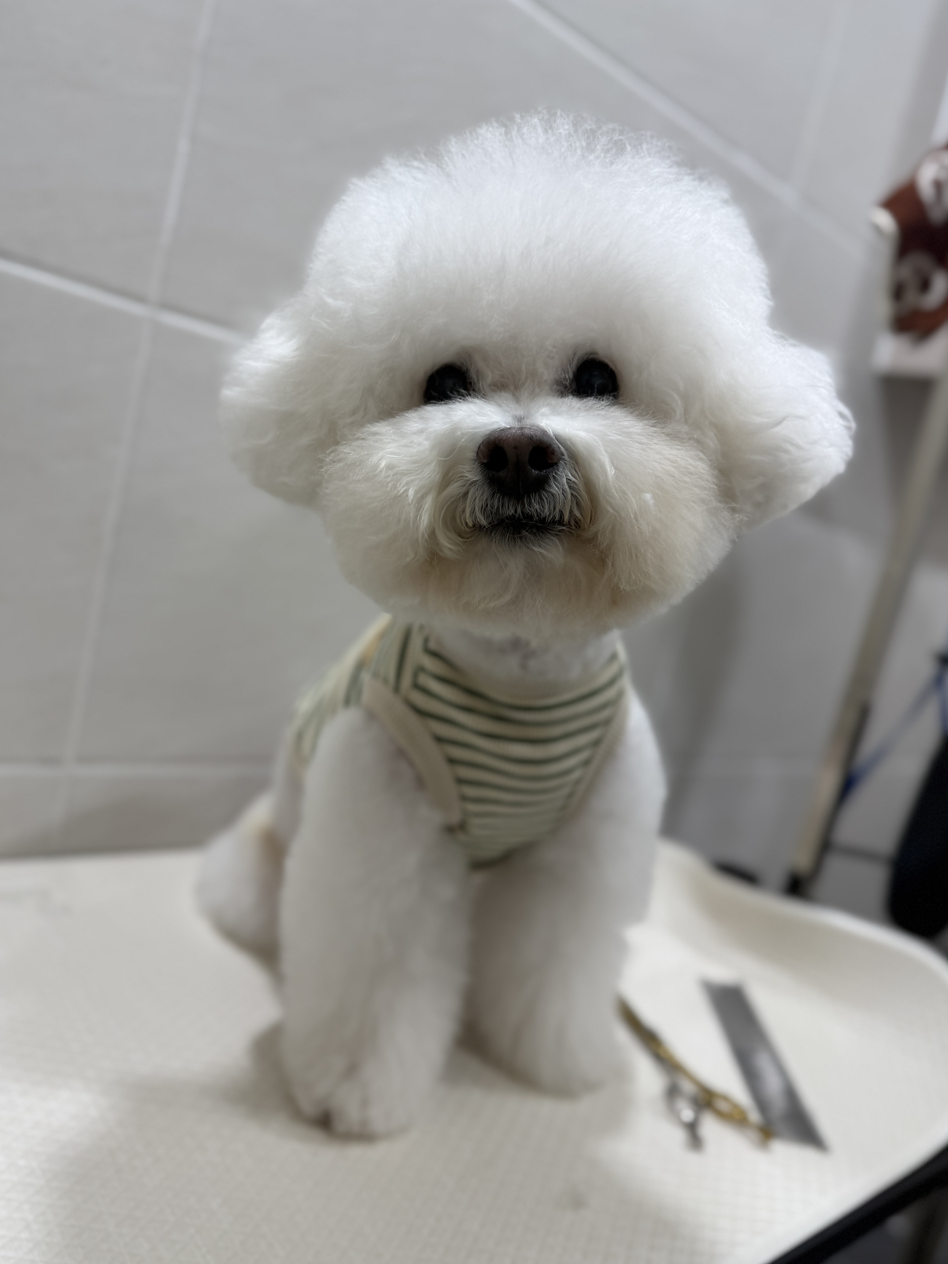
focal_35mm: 25
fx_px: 913
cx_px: 479
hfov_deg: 54.9
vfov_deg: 69.4
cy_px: 631
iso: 100
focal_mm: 6.76
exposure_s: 1/120
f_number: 1.78
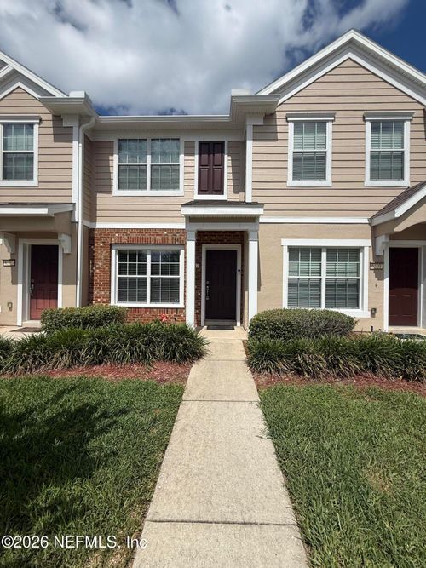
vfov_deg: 102.1
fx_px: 230
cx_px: 213
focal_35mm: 14
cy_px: 284
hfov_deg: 85.7
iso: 50
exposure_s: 1/5155
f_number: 2.2
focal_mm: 2.22
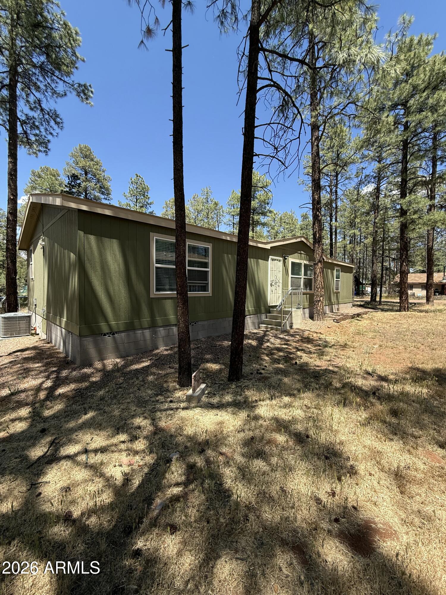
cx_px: 223
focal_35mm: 14
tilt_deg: -2.0
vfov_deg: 102.1
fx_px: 241
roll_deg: -0.4
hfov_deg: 85.7
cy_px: 298
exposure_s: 1/651
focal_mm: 2.22
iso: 50
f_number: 2.2
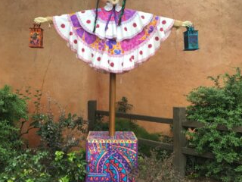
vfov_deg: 35.1
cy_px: 87
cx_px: 115
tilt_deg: +1.2
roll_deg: -0.6
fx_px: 287
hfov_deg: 45.8
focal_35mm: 41
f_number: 2.2
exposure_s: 1/100
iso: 40
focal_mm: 4.15
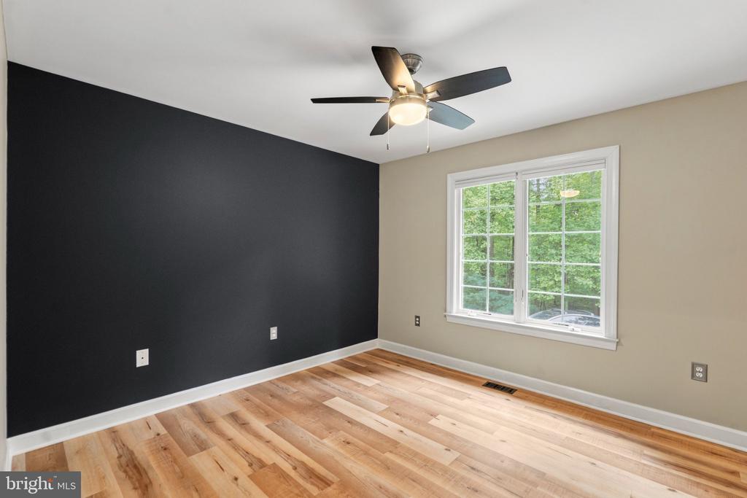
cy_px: 249
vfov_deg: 73.8
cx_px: 374
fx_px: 332
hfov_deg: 96.7
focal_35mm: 16
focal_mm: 16
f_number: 5
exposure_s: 1/80
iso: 800
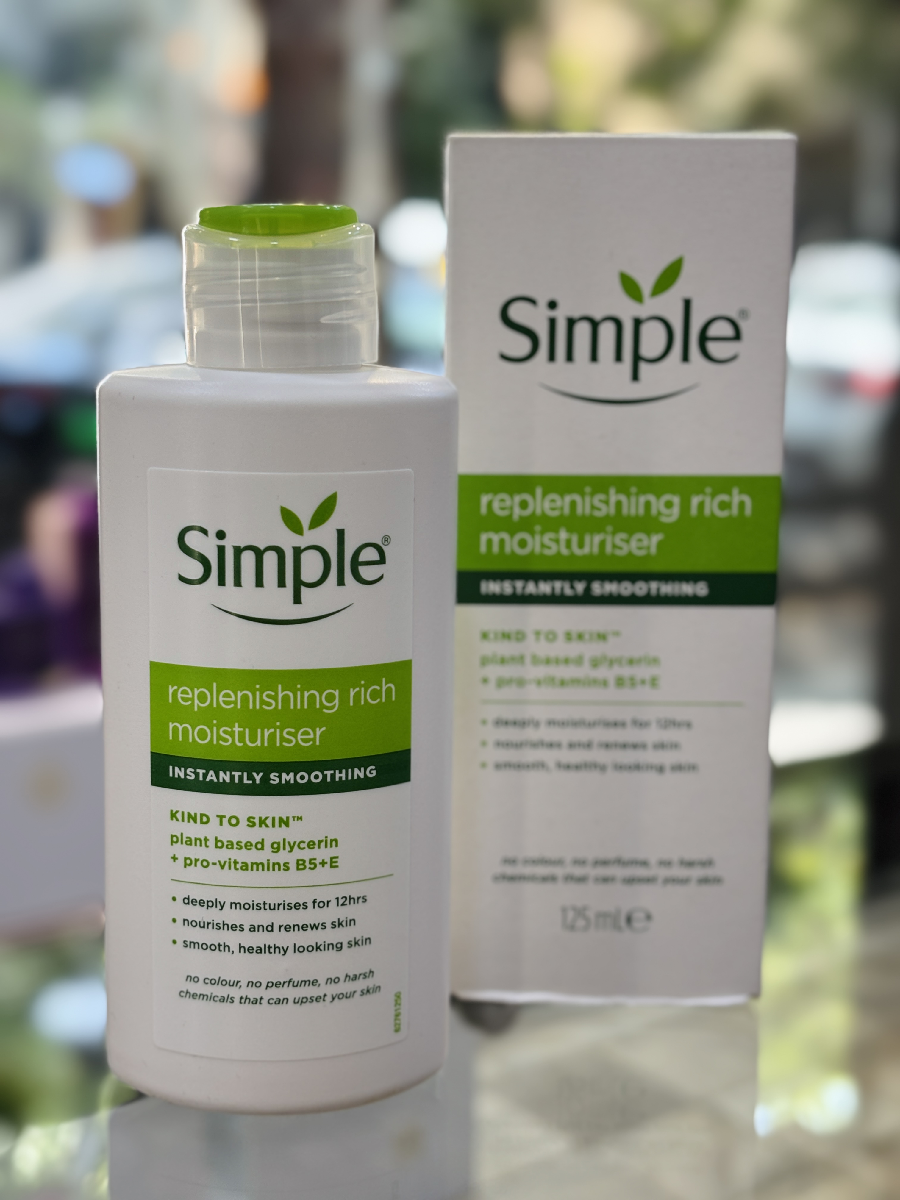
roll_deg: -1.4
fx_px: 1803
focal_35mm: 52
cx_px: 450
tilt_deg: -10.4
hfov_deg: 28.0
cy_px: 600
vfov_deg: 36.8
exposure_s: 1/50
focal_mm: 5.96
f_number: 1.6
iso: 32
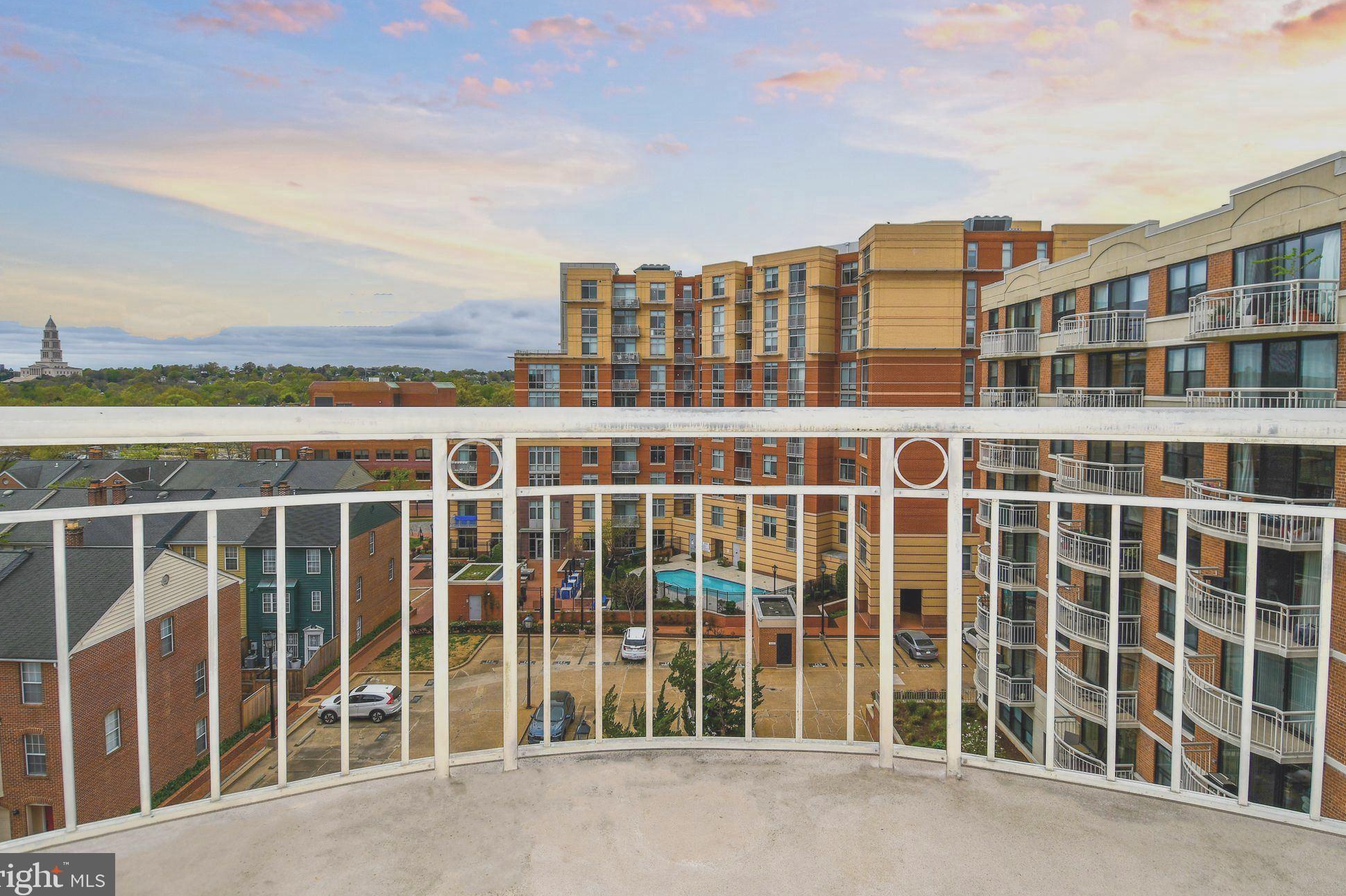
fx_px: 710
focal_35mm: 19
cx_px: 672
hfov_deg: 86.9
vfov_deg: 64.5
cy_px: 431
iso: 100
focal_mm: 12
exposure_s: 1/200
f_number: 7.1
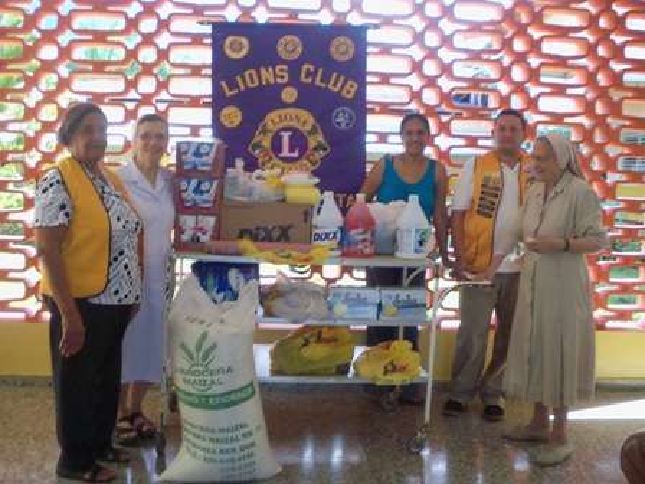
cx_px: 322
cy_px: 242
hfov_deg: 49.0
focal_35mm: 38
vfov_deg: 37.7
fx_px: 708
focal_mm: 6.3
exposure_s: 1/80
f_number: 3.5
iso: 160
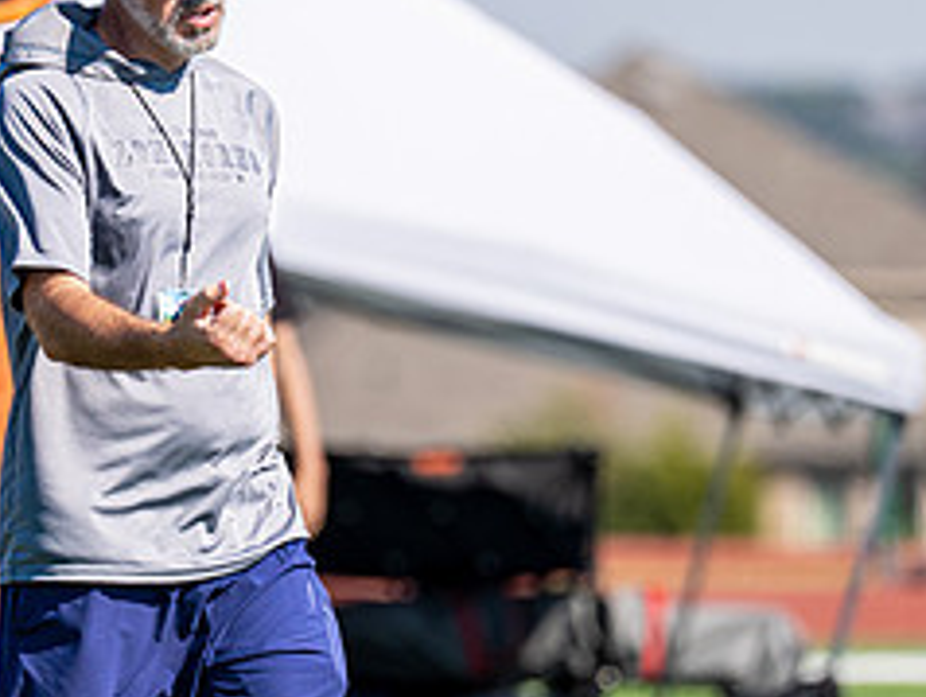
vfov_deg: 2.7
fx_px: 15022
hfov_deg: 3.5
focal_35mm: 561
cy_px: 390
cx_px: 265
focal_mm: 200
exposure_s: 1/3200
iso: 100
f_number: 2.8
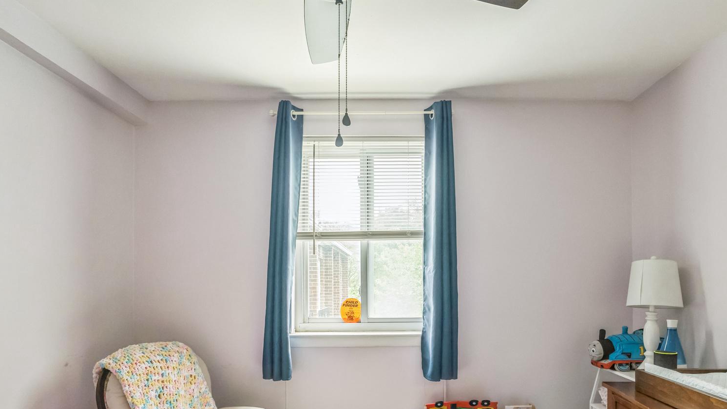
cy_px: 300
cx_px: 394
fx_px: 457
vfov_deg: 46.7
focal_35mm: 24
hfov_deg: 76.8
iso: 640
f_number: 5.6
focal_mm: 16.5
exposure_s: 1/80
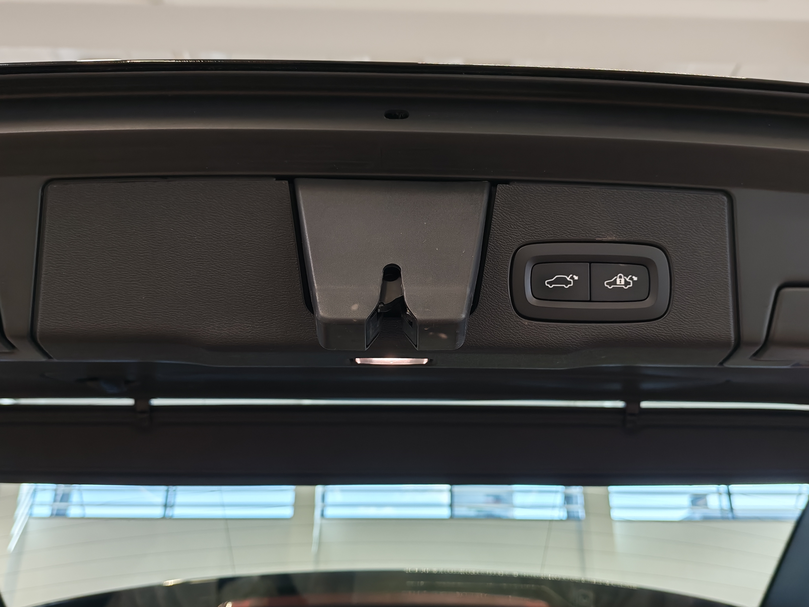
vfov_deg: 41.8
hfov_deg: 54.0
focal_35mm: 34
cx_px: 404
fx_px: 795
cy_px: 304
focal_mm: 6.12
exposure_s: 1/120
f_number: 1.9
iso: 164
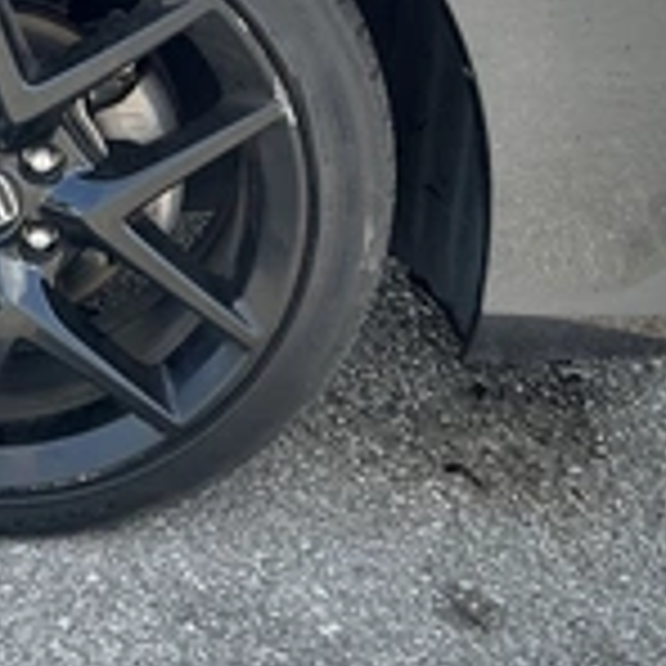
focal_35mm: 67
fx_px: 1458
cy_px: 158
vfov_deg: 25.4
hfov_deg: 24.5
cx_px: 0
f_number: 1.8
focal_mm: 3
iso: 25
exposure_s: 1/276
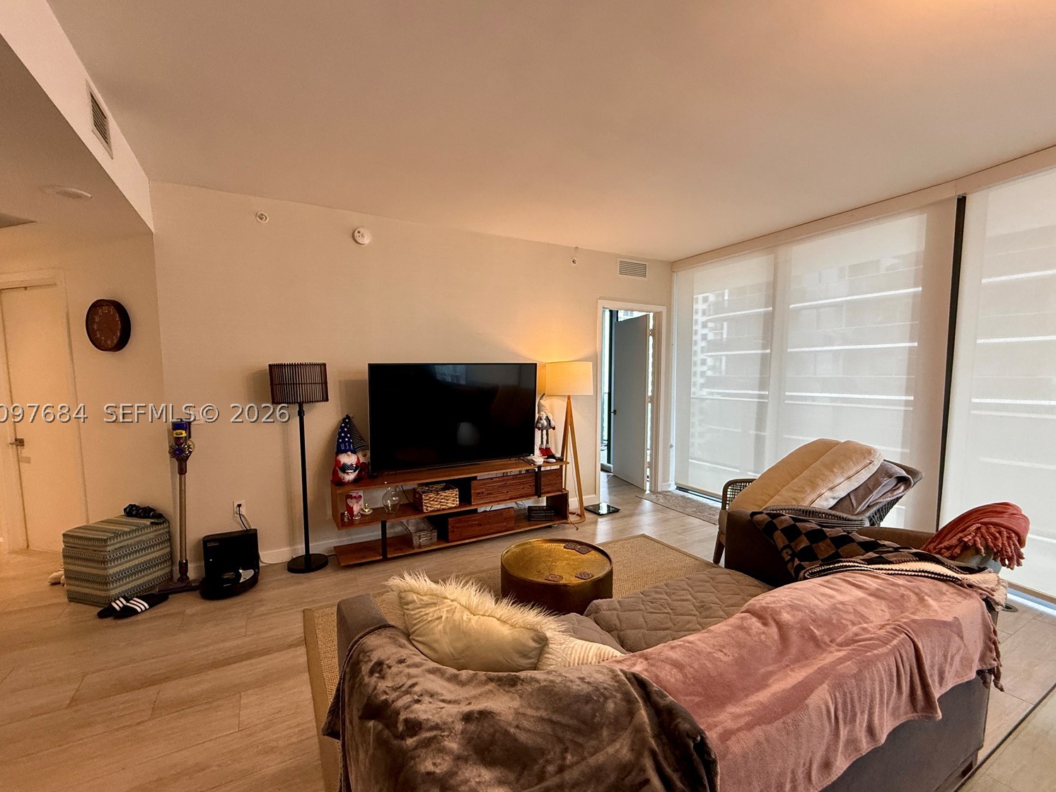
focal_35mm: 15
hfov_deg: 98.1
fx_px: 458
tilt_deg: -4.1
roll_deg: +0.5
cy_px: 413
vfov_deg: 81.7
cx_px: 506
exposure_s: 1/120
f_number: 2.2
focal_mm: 2.22
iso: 320
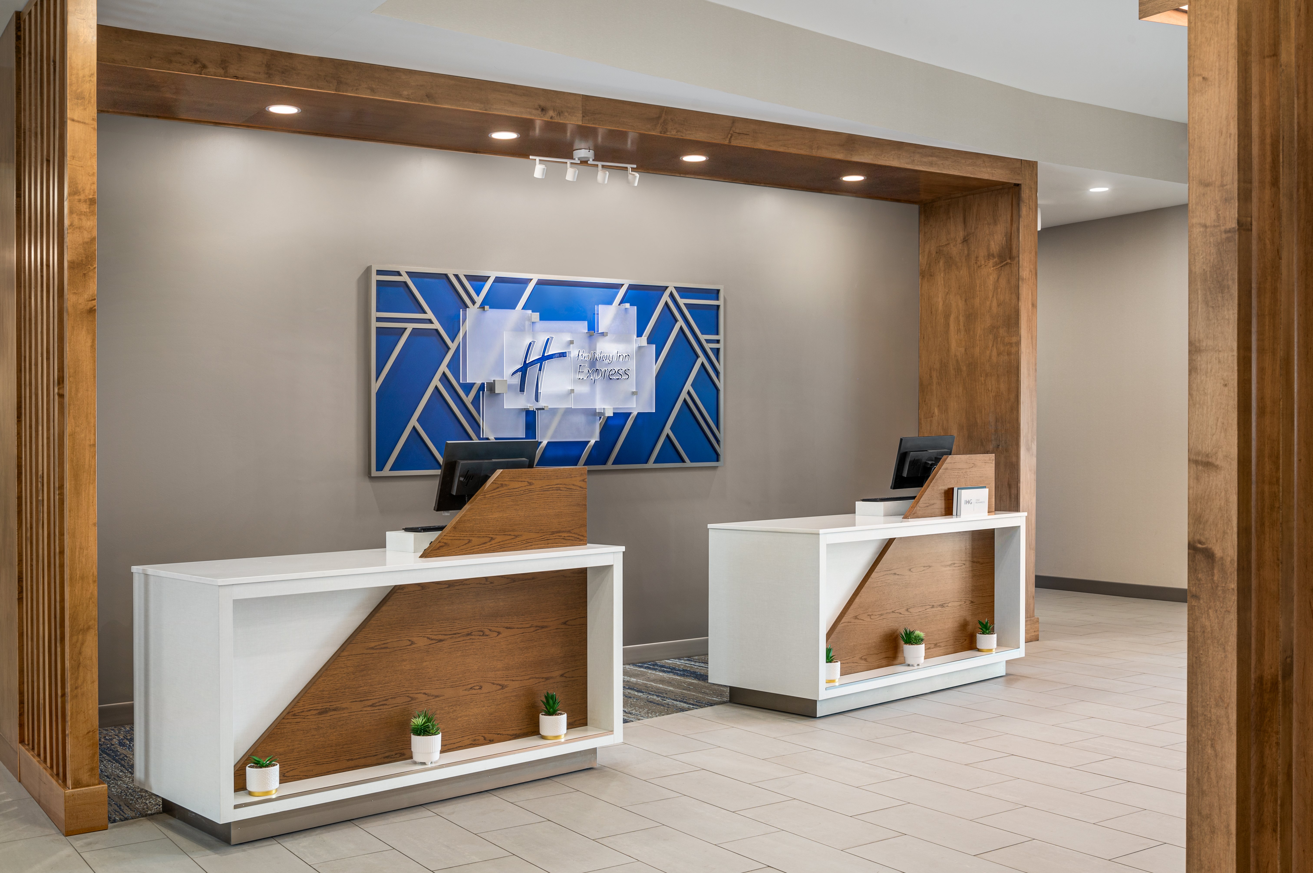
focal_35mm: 36
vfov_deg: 36.8
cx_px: 656
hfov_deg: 53.2
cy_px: 436
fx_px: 1312
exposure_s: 1/1.25
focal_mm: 36
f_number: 10
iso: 100
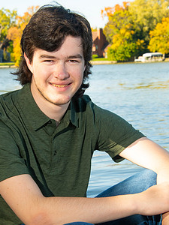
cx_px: 66
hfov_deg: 11.4
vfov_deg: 15.2
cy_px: 121
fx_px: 846
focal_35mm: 130
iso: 800
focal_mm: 90
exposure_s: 1/160
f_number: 14
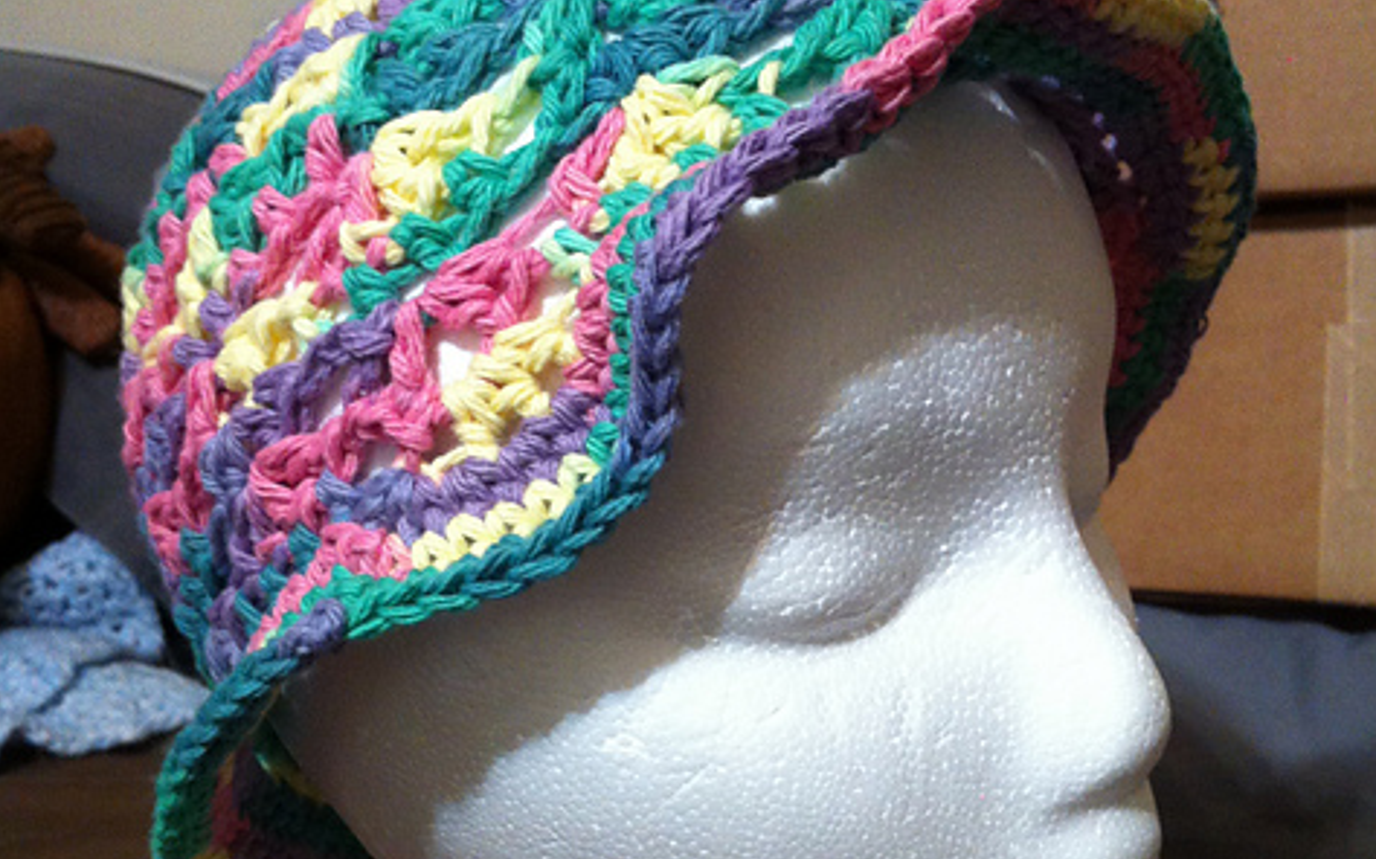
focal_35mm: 50
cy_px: 551
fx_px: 1875
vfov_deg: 25.7
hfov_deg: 40.3
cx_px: 691
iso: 200
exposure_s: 1/15
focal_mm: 3.85
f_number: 2.8
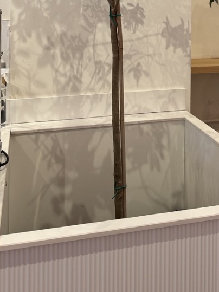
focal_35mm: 57
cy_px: 1
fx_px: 481
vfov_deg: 31.3
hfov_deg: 24.9
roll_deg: -0.7
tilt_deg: +0.6
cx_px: 196
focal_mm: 6.76
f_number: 1.78
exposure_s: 1/100
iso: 125
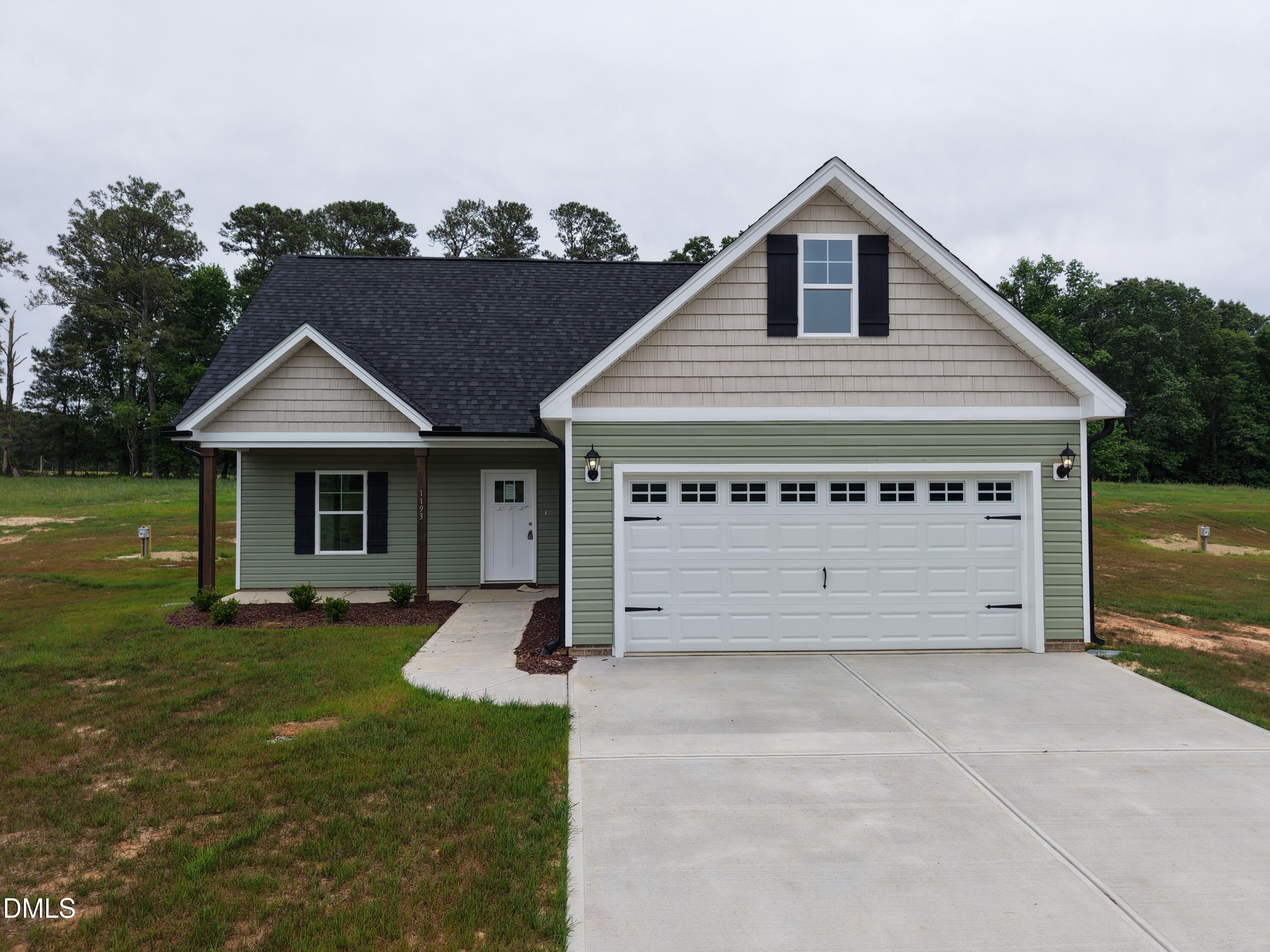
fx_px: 881
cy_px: 476
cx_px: 635
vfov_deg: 56.8
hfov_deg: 71.6
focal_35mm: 24
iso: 180
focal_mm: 8.67
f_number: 1.8
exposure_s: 1/5000
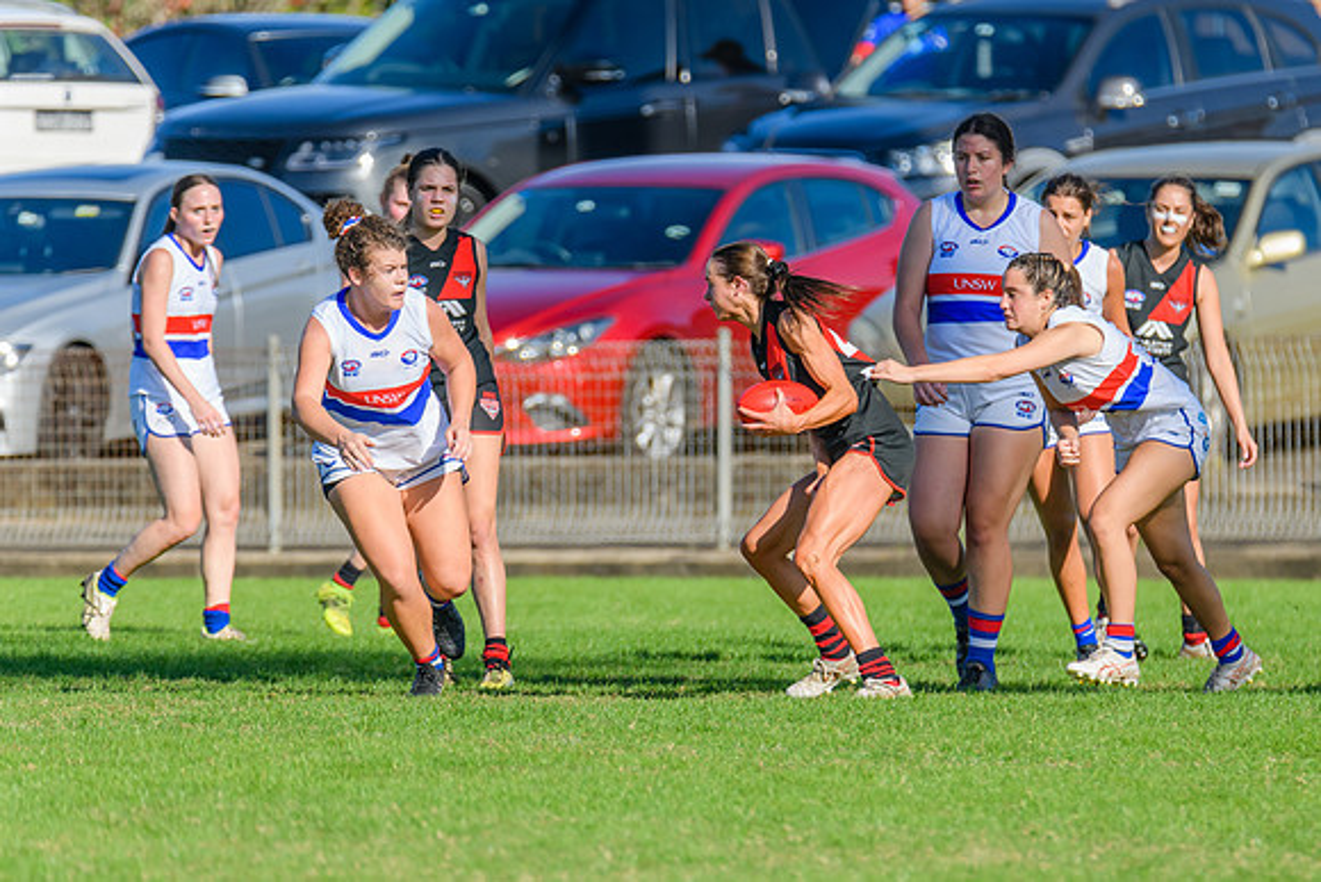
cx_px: 774
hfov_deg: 3.2
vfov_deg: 2.2
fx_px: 23346
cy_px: 487
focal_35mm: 636
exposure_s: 1/1600
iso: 640
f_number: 7.1
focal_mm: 460
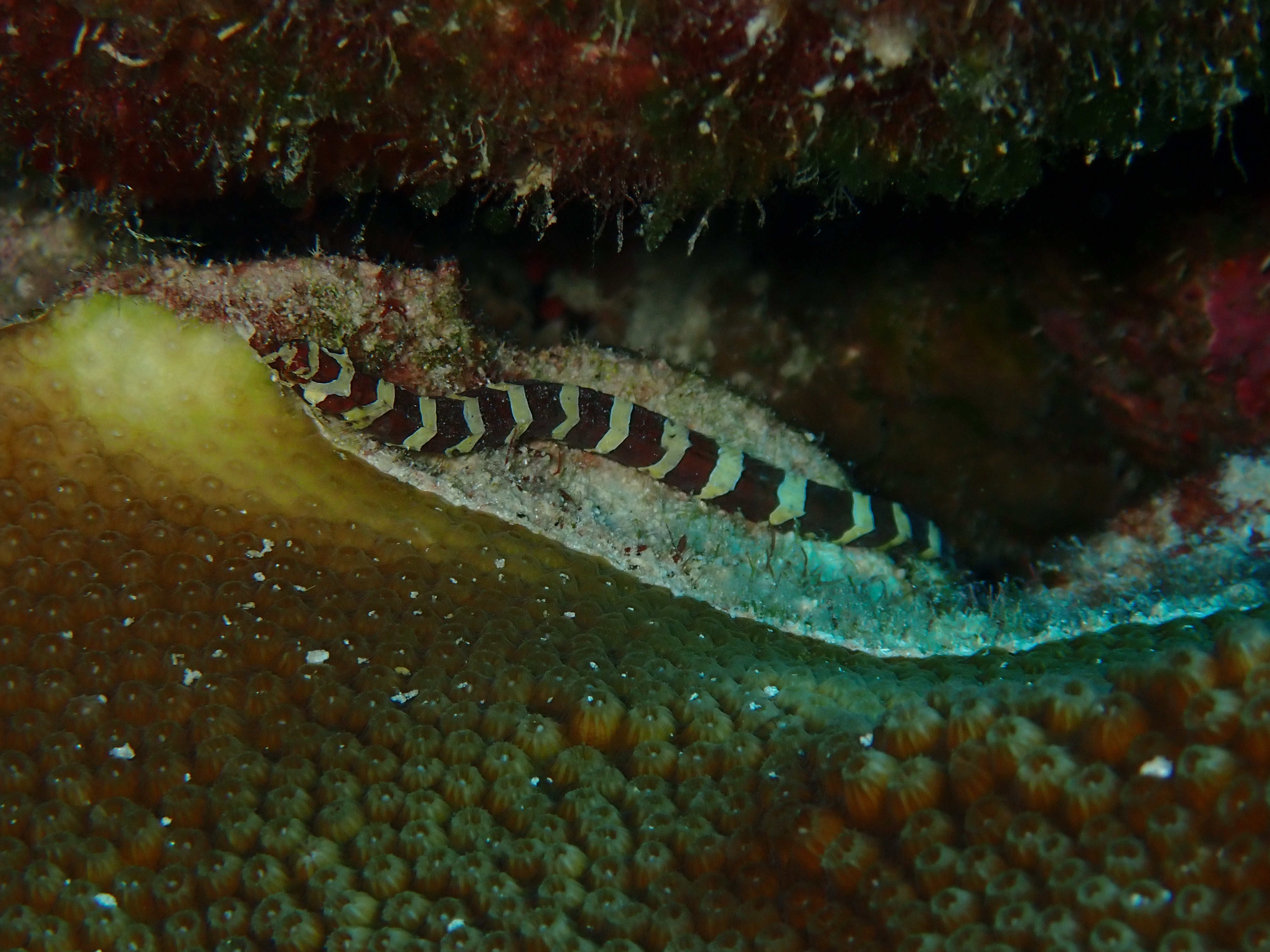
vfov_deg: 14.8
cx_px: 635
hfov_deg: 19.6
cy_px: 476
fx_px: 3669
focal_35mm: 100
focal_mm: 18
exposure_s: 1/200
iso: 200
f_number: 6.3
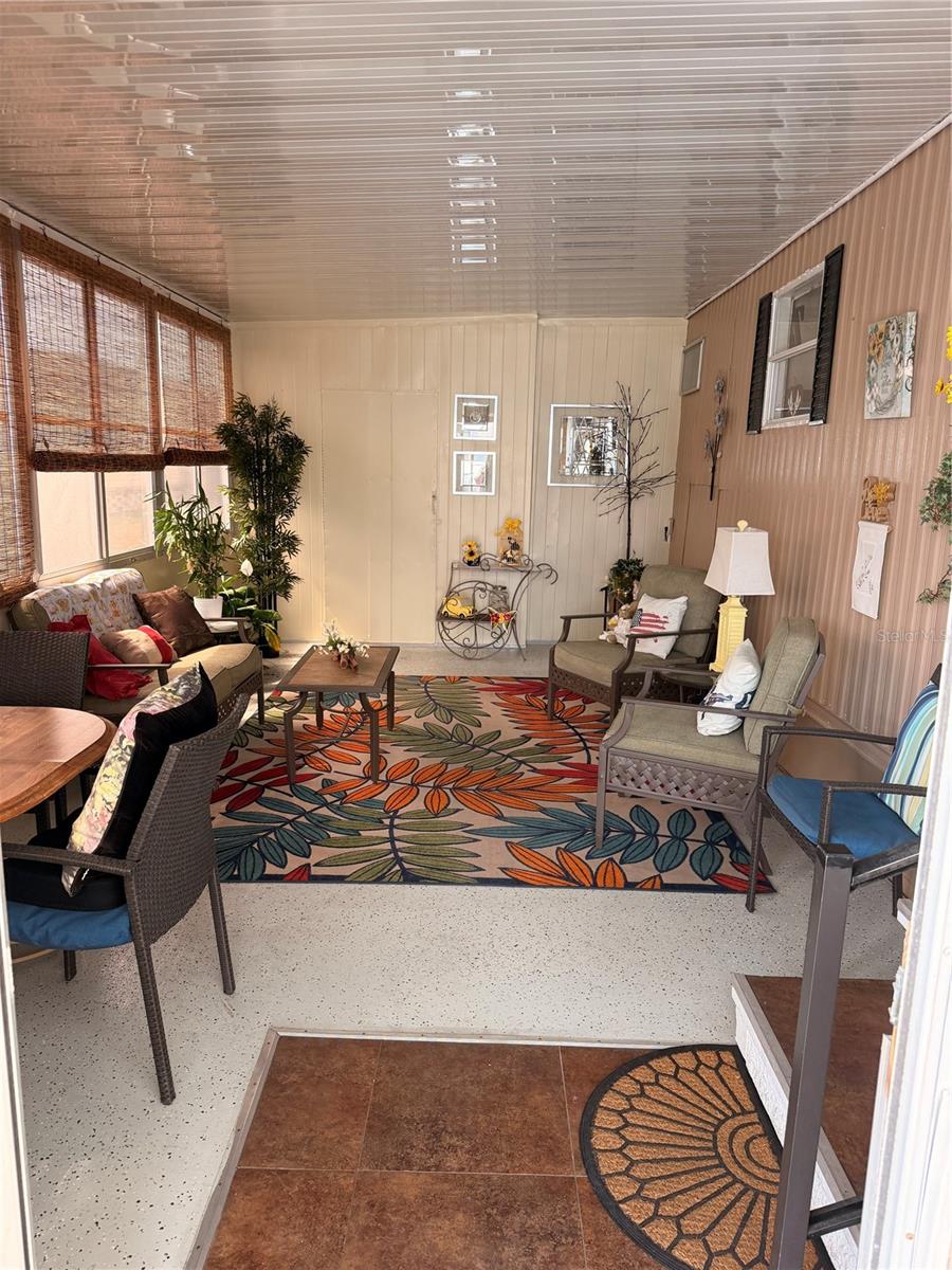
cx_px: 476
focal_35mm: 24
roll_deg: -1.4
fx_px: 880
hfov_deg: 56.8
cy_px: 635
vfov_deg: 71.6
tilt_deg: -10.8
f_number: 1.78
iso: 160
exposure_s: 1/121
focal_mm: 6.76
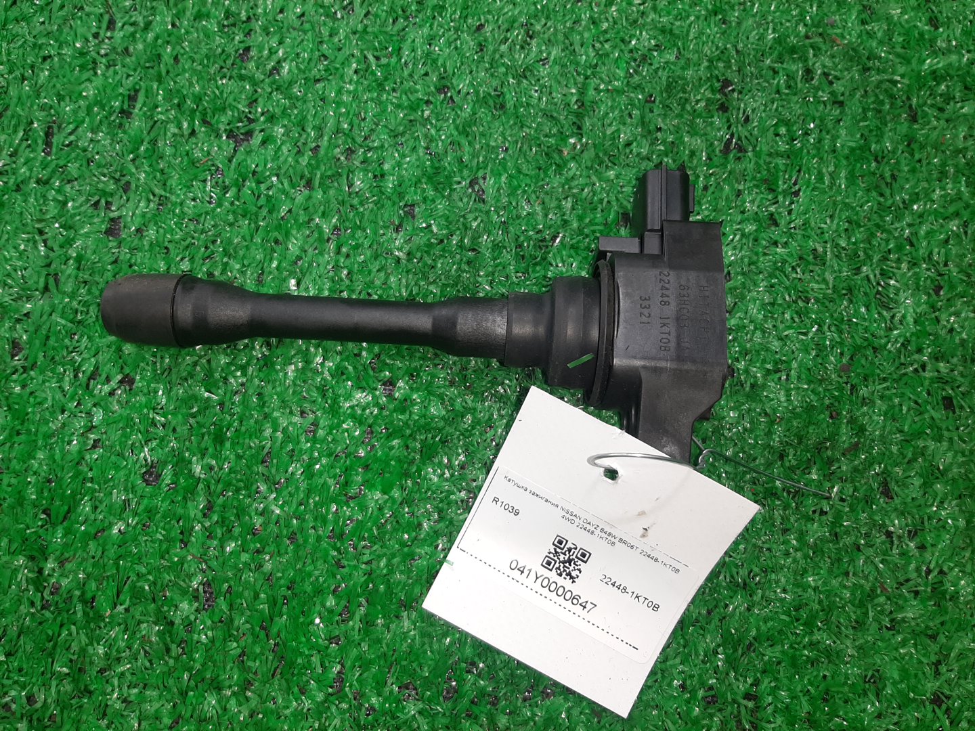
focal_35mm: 26
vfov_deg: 53.1
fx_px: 732
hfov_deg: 67.3
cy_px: 366
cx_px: 488
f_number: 1.7
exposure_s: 1/50
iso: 59
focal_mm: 3.93
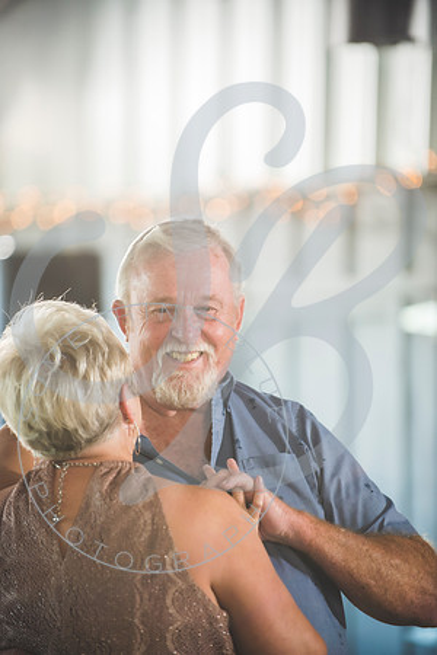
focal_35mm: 200
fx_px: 3641
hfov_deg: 6.9
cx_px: 218
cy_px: 328
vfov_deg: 10.3
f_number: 2.8
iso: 500
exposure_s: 1/200
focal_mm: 200
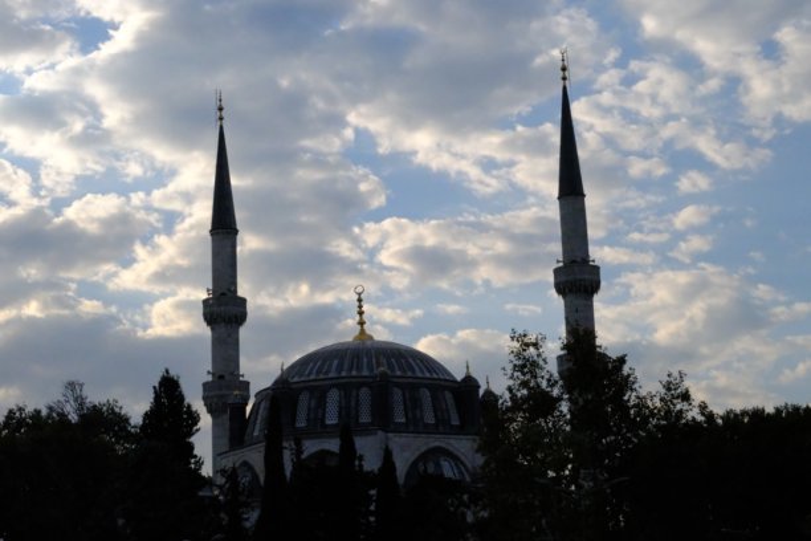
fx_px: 1644
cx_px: 406
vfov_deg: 18.7
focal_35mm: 73
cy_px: 270
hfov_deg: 27.7
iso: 12800
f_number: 14
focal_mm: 48.5
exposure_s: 1/7000
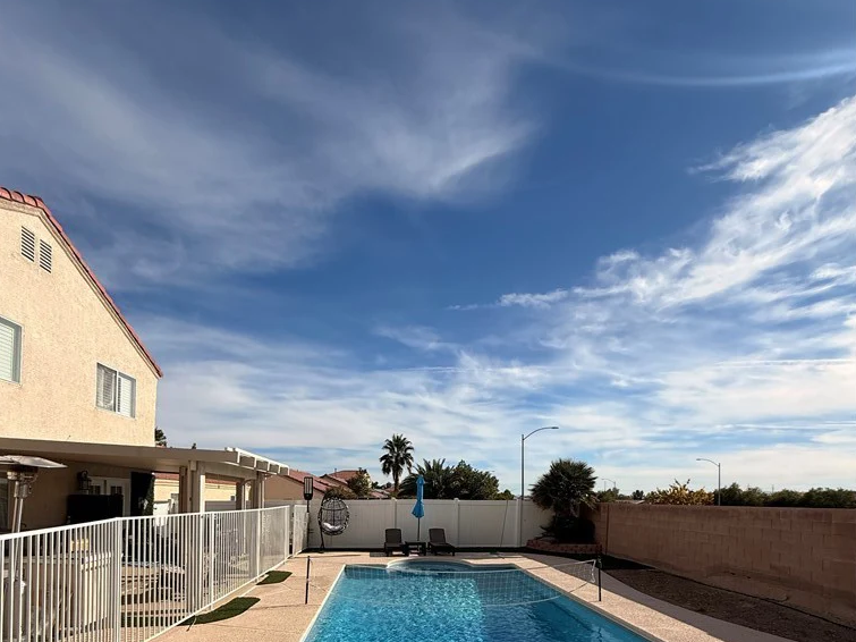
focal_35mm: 19
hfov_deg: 84.7
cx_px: 424
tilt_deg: +1.4
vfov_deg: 64.0
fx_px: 470
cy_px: 492
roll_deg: -1.2
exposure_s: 1/4425
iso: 50
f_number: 2.2
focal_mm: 2.22
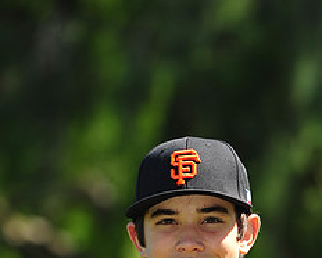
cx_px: 219
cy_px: 329
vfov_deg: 4.0
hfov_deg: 5.0
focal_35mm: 387
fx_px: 3691
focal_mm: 165
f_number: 4.5
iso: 200
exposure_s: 1/800
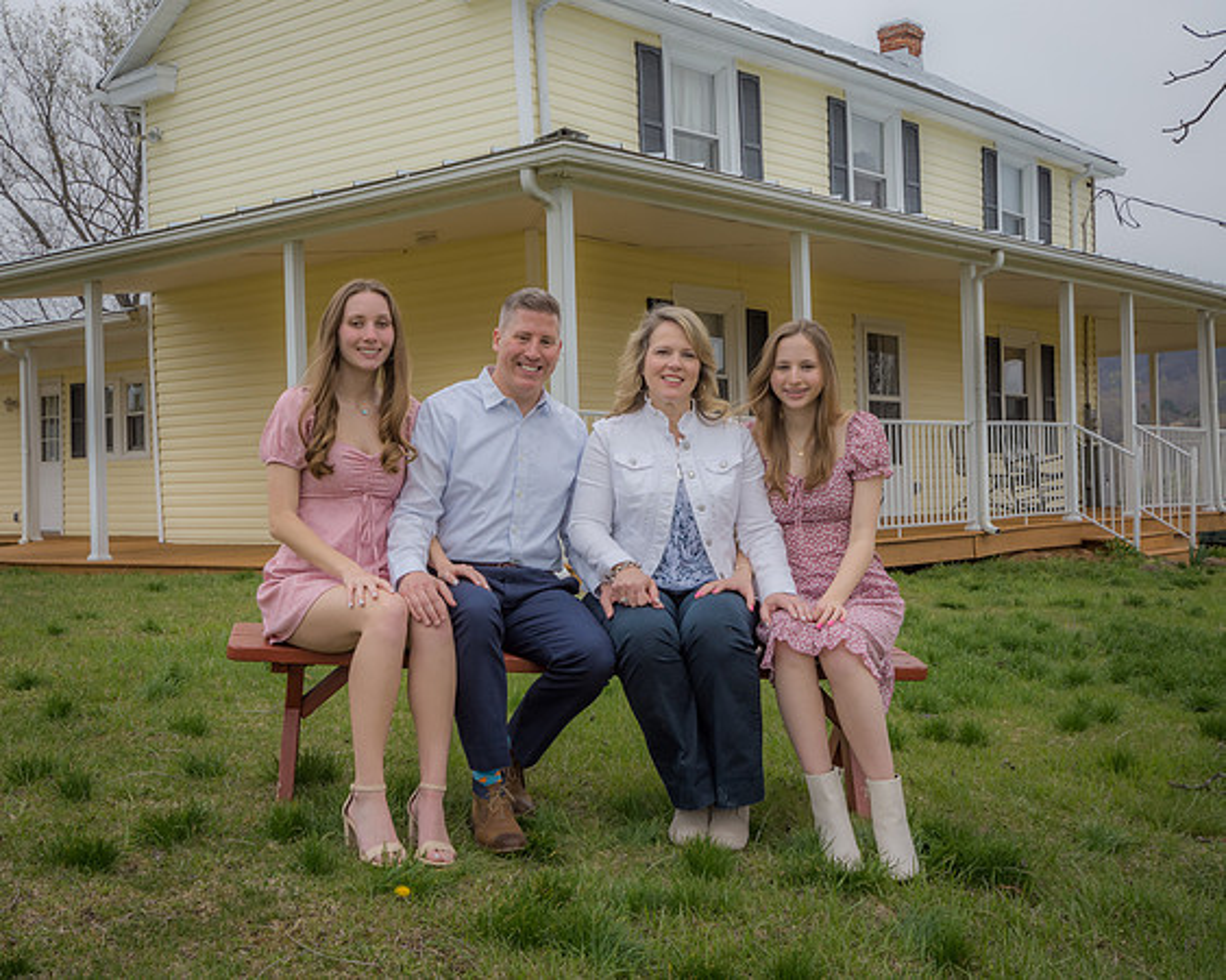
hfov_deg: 43.6
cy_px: 489
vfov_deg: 35.5
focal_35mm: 42
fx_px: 1531
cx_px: 576
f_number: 9.5
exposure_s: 1/350
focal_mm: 24
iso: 200
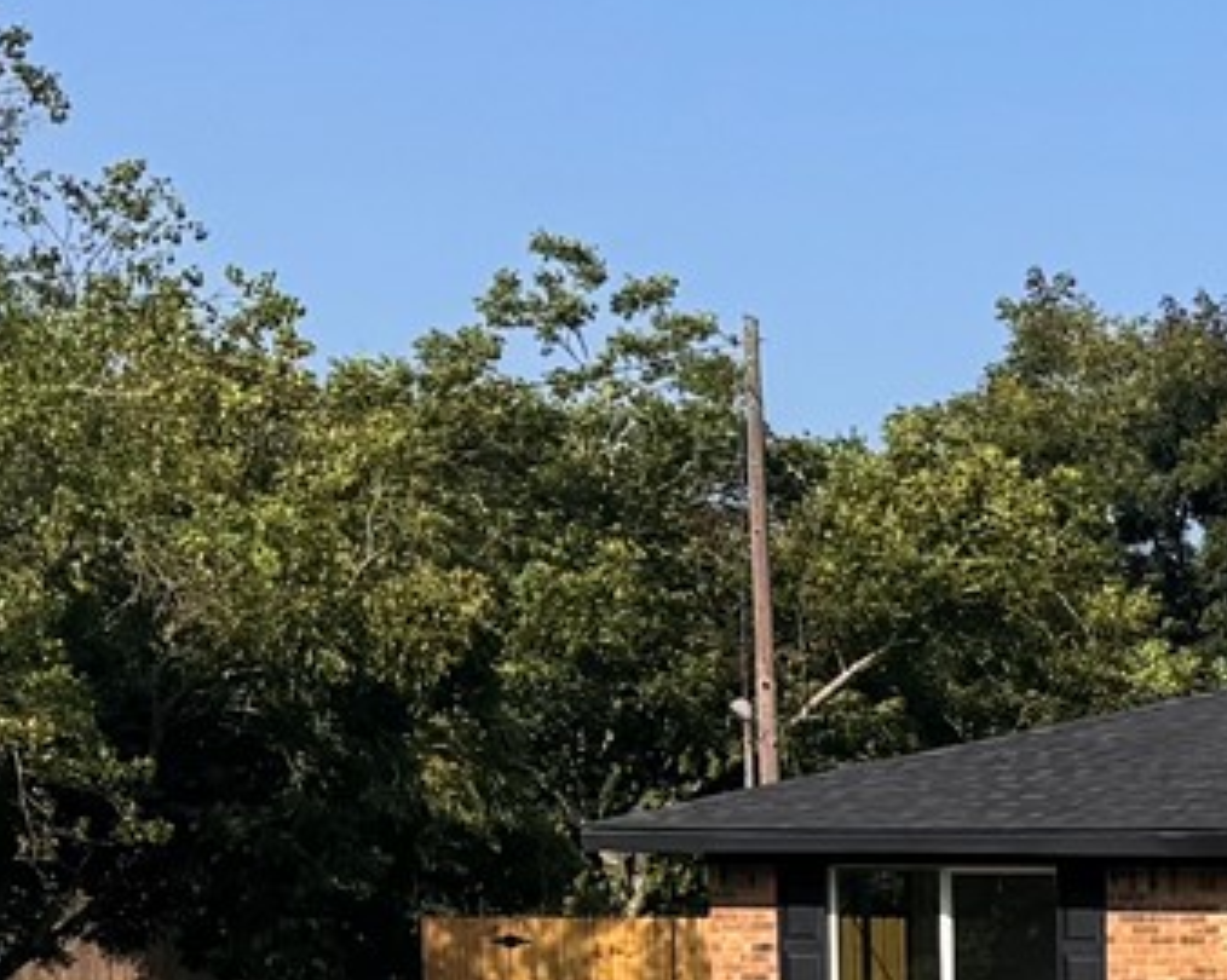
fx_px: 5154
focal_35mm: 142
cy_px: 1278
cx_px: 2298
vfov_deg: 10.6
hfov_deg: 12.3
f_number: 1.78
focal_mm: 6.76
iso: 80
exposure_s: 1/4310
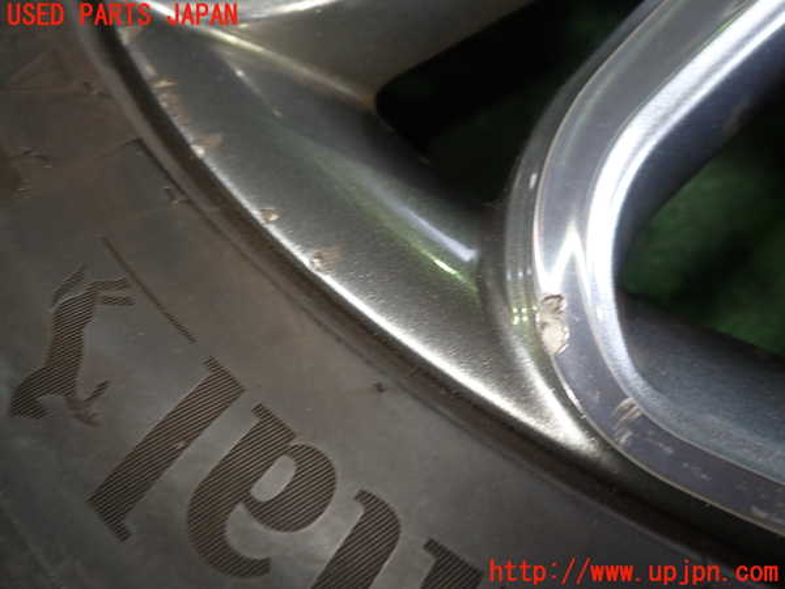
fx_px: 680
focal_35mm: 30
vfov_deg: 46.8
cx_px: 392
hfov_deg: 60.0
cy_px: 294
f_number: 2.3
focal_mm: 5.4
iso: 200
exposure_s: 1/40
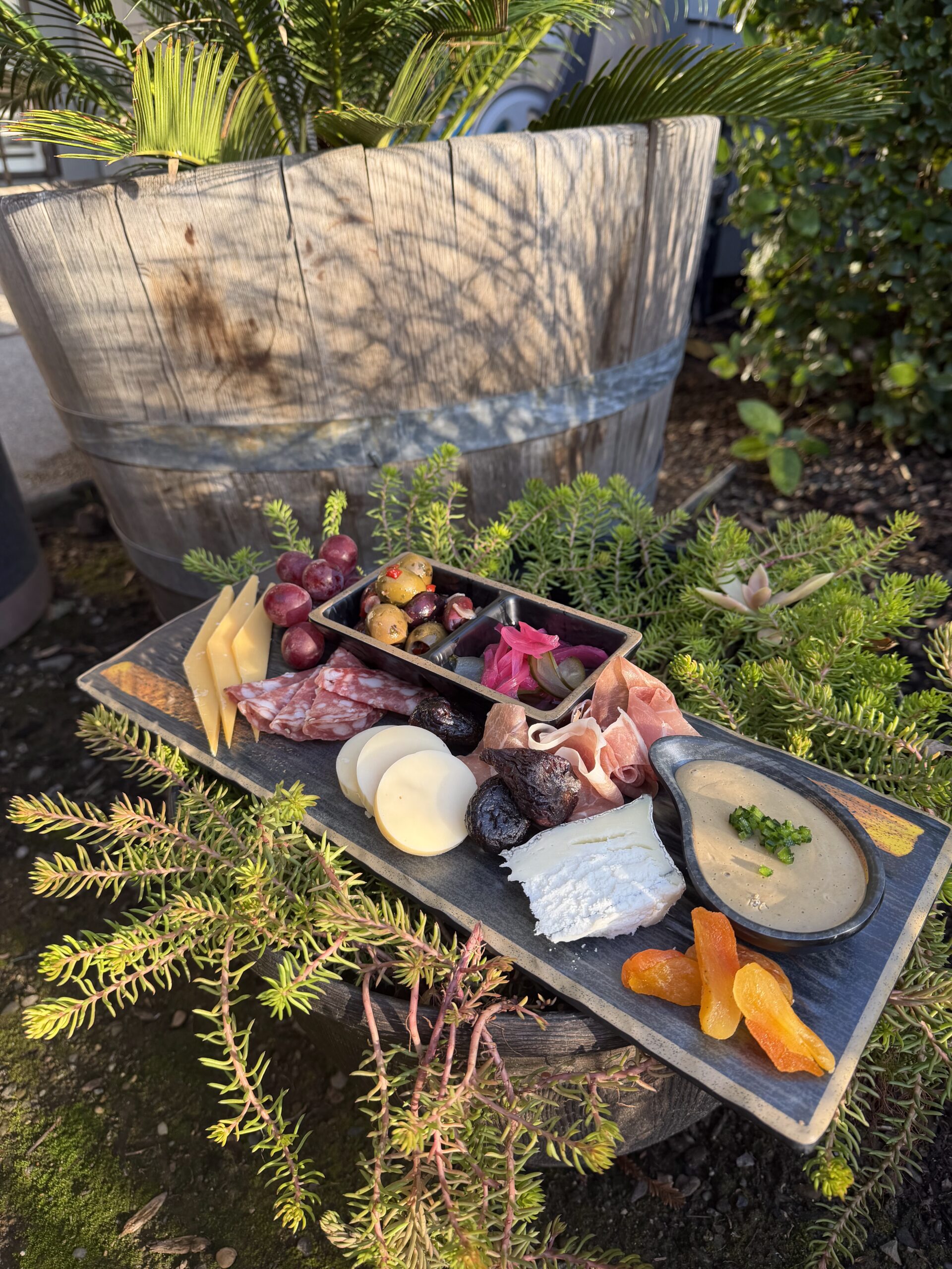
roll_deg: -0.1
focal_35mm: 24
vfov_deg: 71.6
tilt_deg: -28.9
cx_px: 476
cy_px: 634
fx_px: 880
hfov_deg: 56.8
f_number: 1.78
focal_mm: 6.76
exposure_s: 1/329
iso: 80
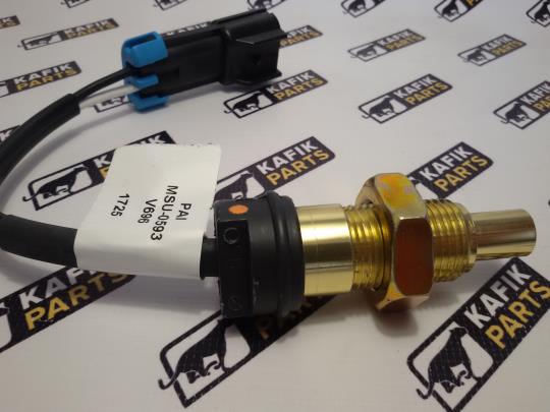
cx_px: 275
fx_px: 493
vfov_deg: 45.4
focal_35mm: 31
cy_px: 206
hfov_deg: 58.4
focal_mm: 2.93
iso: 50
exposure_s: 1/60
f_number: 2.4
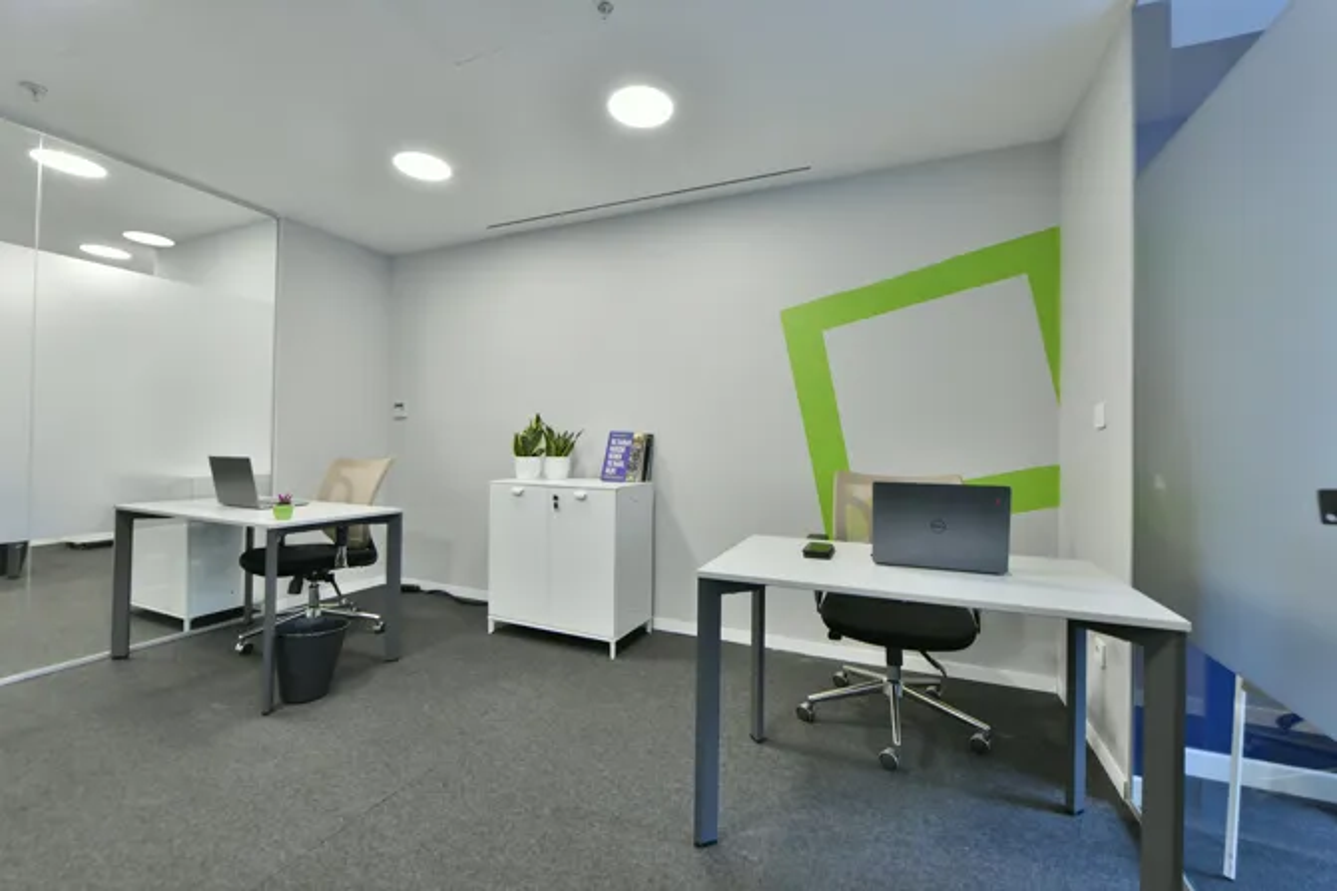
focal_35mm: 14
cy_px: 446
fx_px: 520
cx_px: 668
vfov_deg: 81.2
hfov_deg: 104.3
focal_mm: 14
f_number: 7.1
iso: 640
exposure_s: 1/40
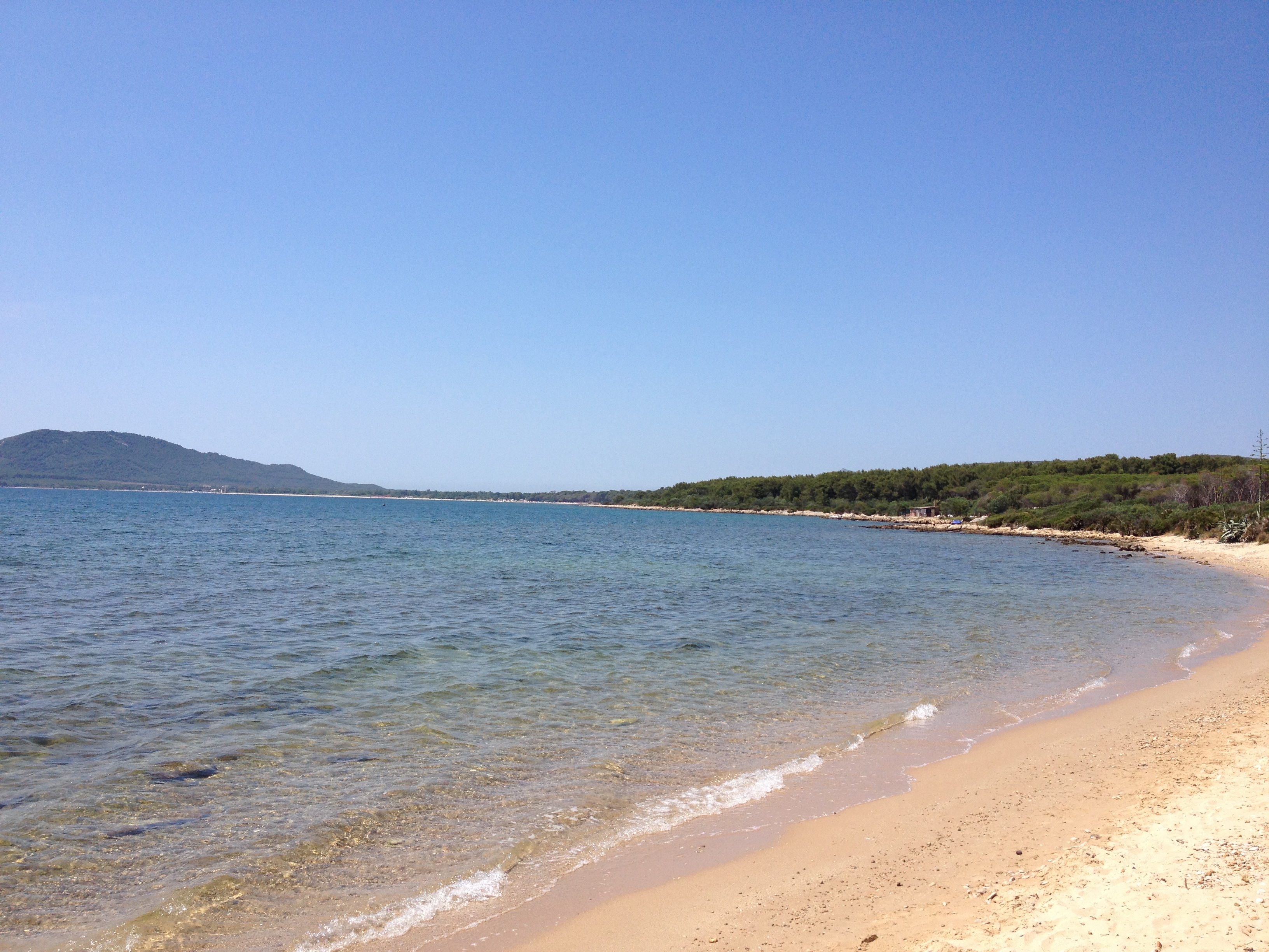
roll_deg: -1.0
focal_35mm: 35
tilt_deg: -1.6
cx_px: 634
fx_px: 1283
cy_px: 476
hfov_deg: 52.6
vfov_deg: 40.7
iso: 50
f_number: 2.4
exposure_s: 1/2208
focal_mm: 4.28
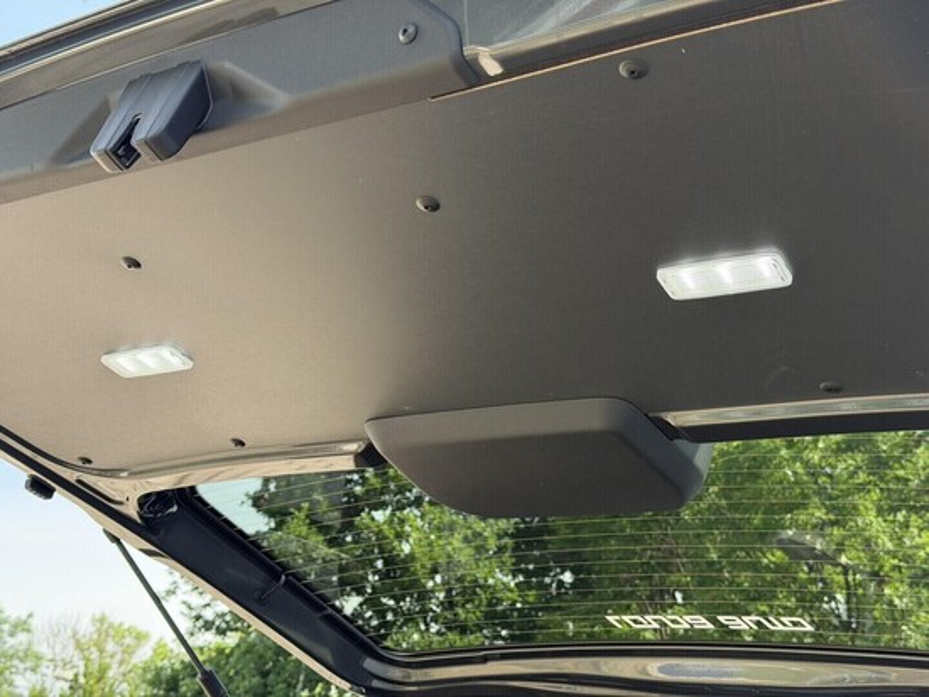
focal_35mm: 48
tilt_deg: +22.1
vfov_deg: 30.3
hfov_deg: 39.6
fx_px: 1289
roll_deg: -8.4
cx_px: 464
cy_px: 348
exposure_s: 1/769
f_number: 1.78
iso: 100
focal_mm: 6.76
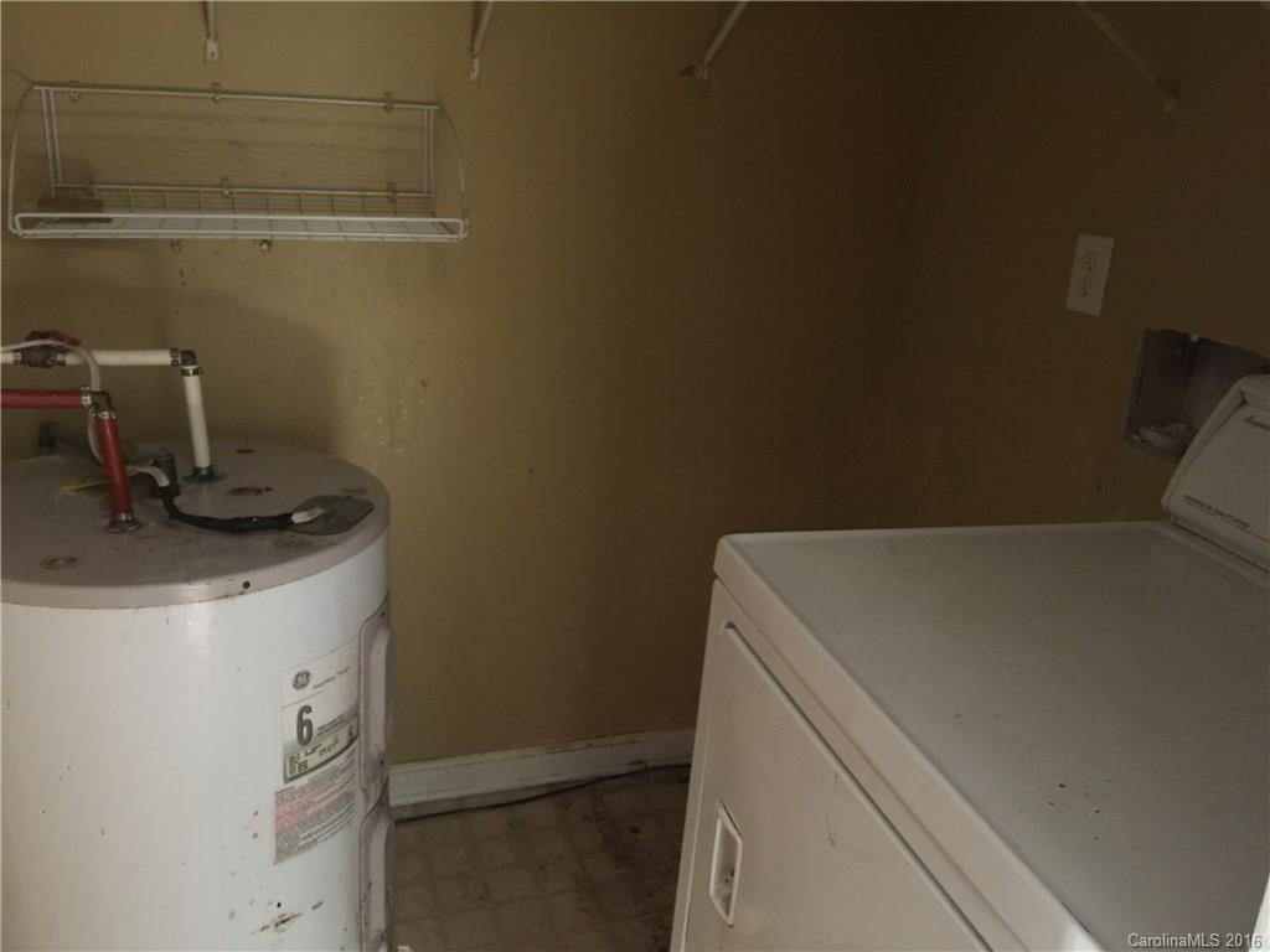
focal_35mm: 29
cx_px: 635
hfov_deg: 61.7
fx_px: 1064
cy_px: 476
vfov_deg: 48.2
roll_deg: -3.8
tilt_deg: -18.0
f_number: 2.2
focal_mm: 4.15
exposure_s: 1/4
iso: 125
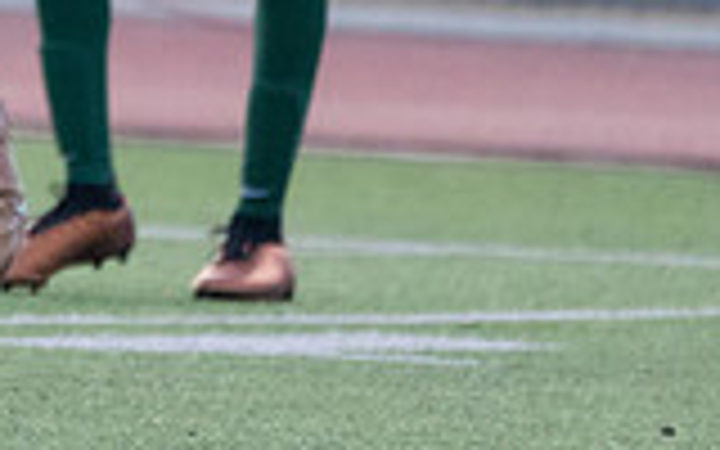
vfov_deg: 0.7
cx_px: -576
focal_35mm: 1935
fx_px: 37969
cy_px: -228
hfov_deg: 1.1
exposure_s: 1/1000
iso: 4000
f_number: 5.6
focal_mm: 400
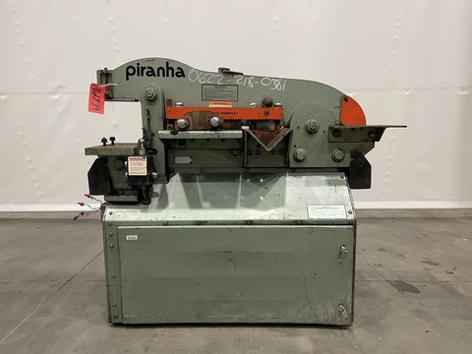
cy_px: 177
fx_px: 355
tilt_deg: -9.8
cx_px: 236
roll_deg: +0.8
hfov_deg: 67.3
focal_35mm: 26
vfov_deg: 53.1
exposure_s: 1/60
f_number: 1.6
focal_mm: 4.2
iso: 250
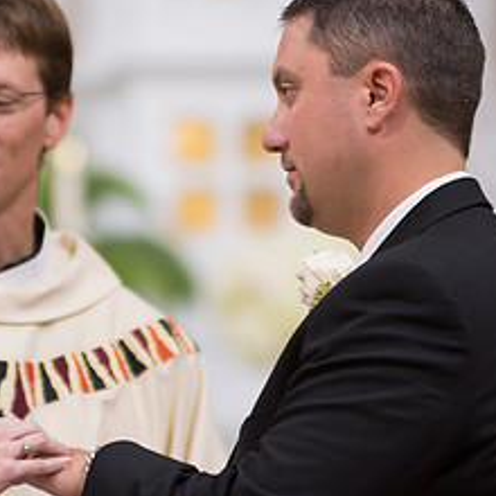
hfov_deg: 3.4
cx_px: 146
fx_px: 8349
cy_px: 197
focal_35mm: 515
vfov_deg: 3.4
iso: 2000
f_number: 2.8
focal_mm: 200
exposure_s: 1/250
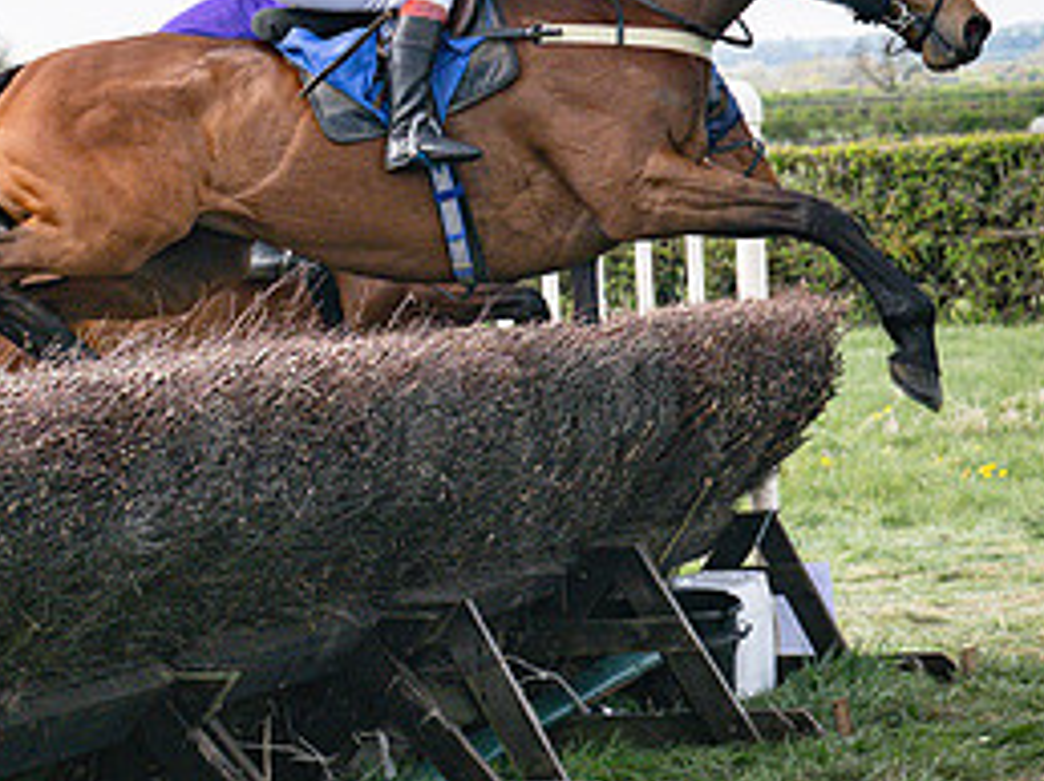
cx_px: 579
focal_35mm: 204
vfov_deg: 7.2
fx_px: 6147
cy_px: 0
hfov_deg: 9.7
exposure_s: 1/3200
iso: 400
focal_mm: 70
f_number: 5
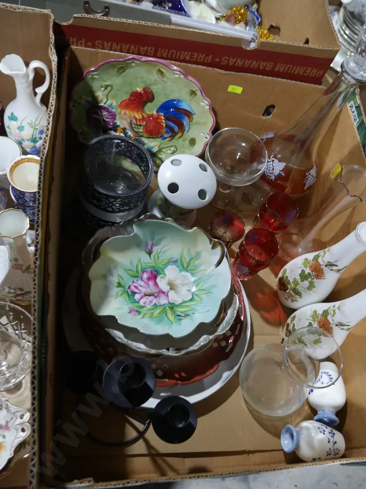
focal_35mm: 33
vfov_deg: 55.3
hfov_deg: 42.9
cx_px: 200
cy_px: 261
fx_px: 465
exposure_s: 1/60
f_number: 3.6
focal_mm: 15
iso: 400
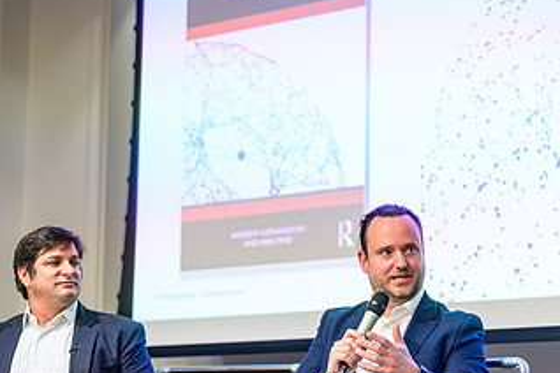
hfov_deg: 21.8
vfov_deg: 14.7
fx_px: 1447
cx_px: 396
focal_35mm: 93
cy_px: 258
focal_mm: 50
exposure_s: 1/160
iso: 280
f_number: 2.2
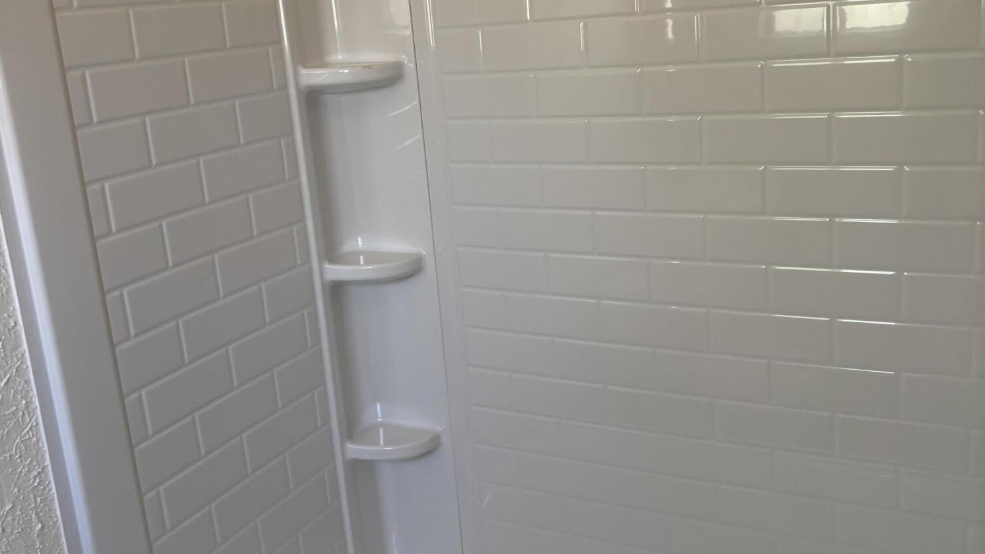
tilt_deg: -14.9
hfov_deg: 52.8
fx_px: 993
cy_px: 226
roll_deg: +3.9
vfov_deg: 31.1
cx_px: 492
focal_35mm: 38
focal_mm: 5.96
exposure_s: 1/116
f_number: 1.6
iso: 125
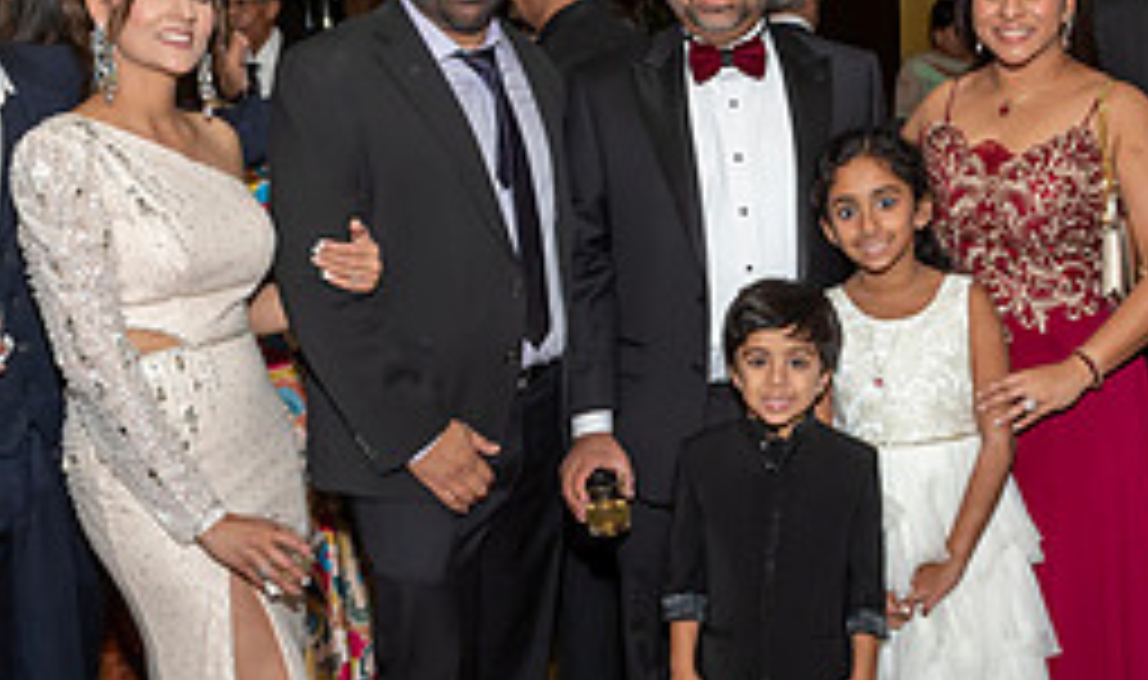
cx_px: 762
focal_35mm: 61
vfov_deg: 20.5
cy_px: 405
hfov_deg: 33.7
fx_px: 1881
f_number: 8
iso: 500
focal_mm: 17
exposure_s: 1/250
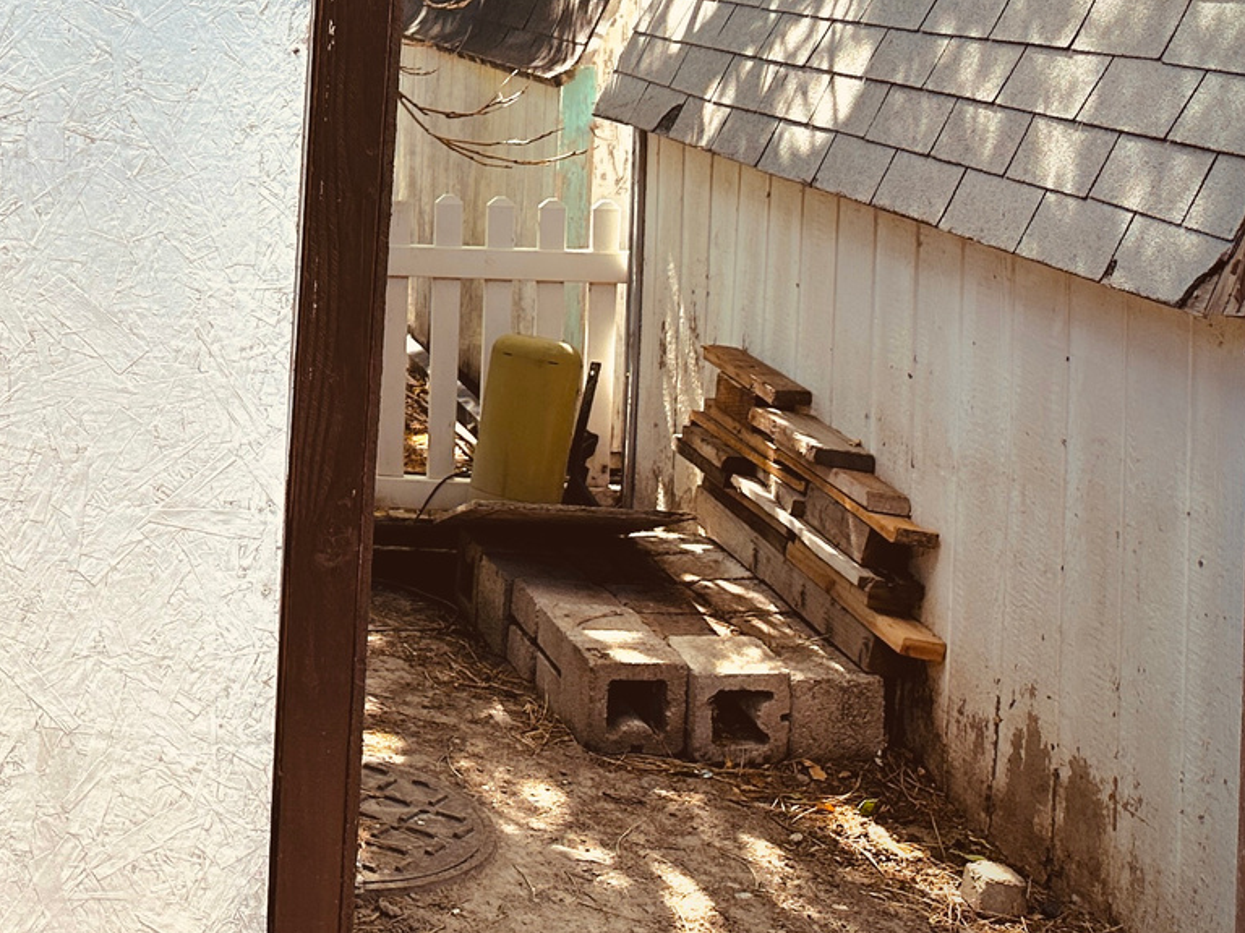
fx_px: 2302
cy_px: 97
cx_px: -186
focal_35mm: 64
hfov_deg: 27.2
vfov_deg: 22.4
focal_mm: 6.86
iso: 80
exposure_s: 1/952
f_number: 1.78
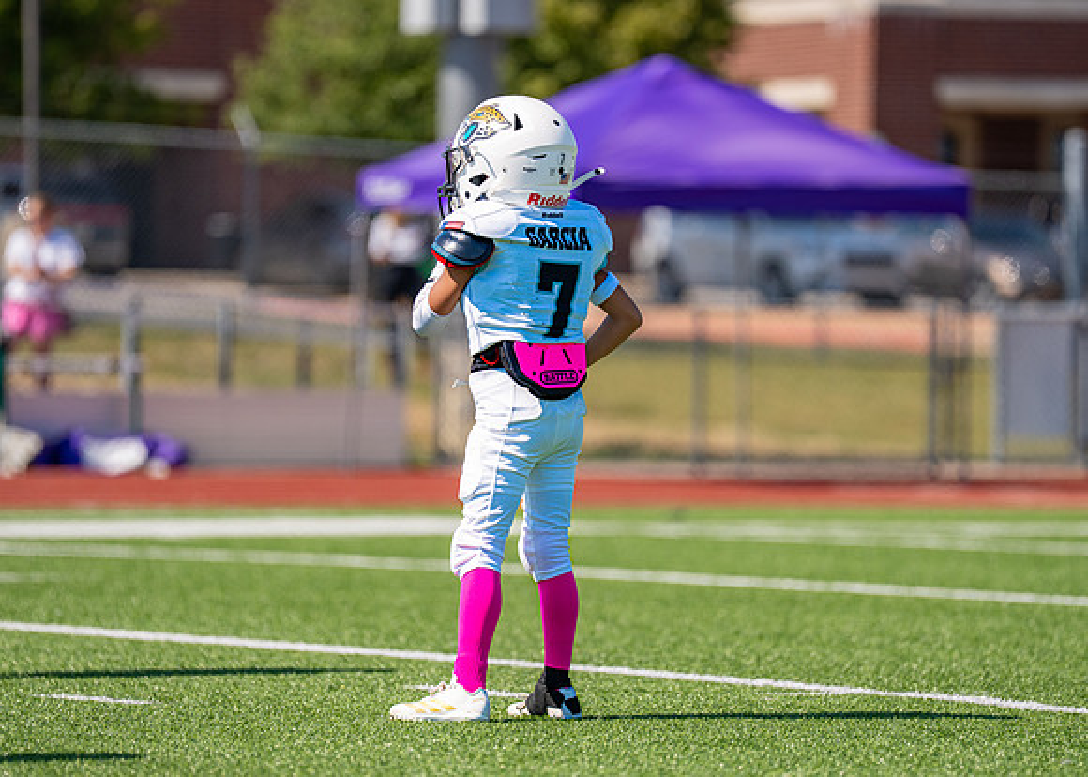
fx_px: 7733
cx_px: 536
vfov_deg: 5.7
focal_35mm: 250
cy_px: 380
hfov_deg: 8.0
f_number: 2.8
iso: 100
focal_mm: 200
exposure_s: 1/2000
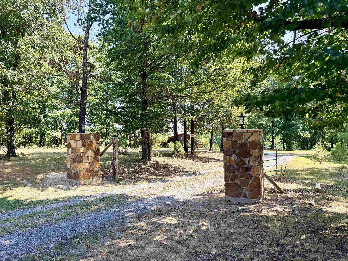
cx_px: 174
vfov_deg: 56.8
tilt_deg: +0.1
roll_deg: +1.6
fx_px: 241
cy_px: 130
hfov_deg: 71.6
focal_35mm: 24
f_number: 1.78
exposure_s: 1/831
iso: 100
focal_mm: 6.76
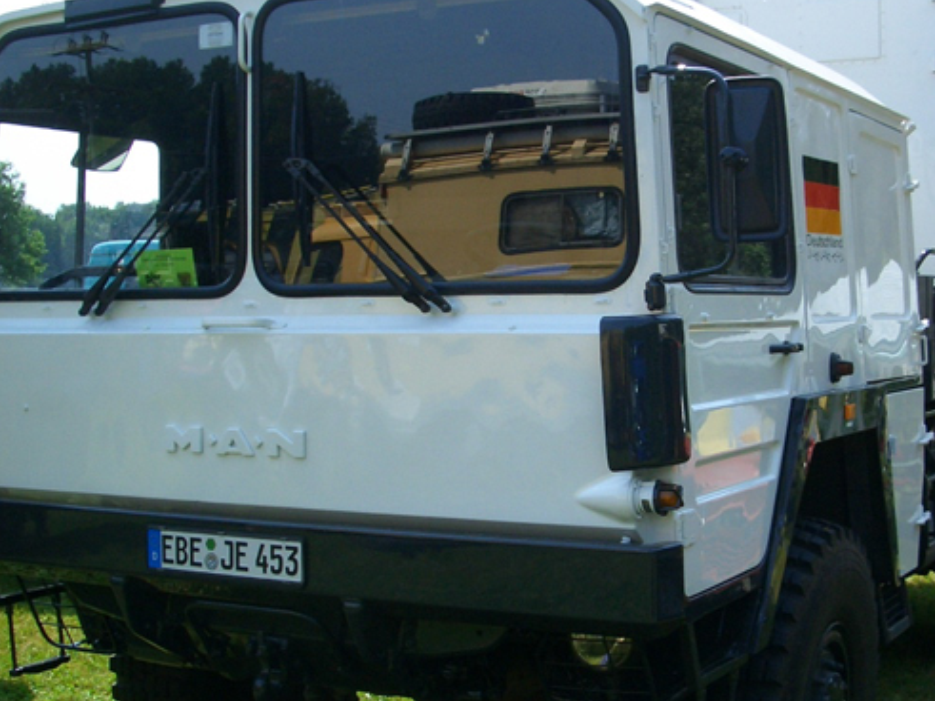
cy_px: 408
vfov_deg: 25.6
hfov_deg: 33.6
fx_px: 1539
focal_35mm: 57
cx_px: 577
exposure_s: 1/400
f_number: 4.3
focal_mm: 5.8
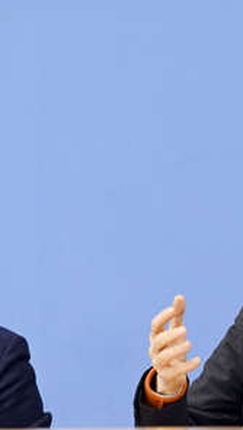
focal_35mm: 137
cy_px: 216
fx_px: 1566
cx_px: 177
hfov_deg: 8.9
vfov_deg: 15.7
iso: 2000
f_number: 4
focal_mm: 86
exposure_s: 1/1000
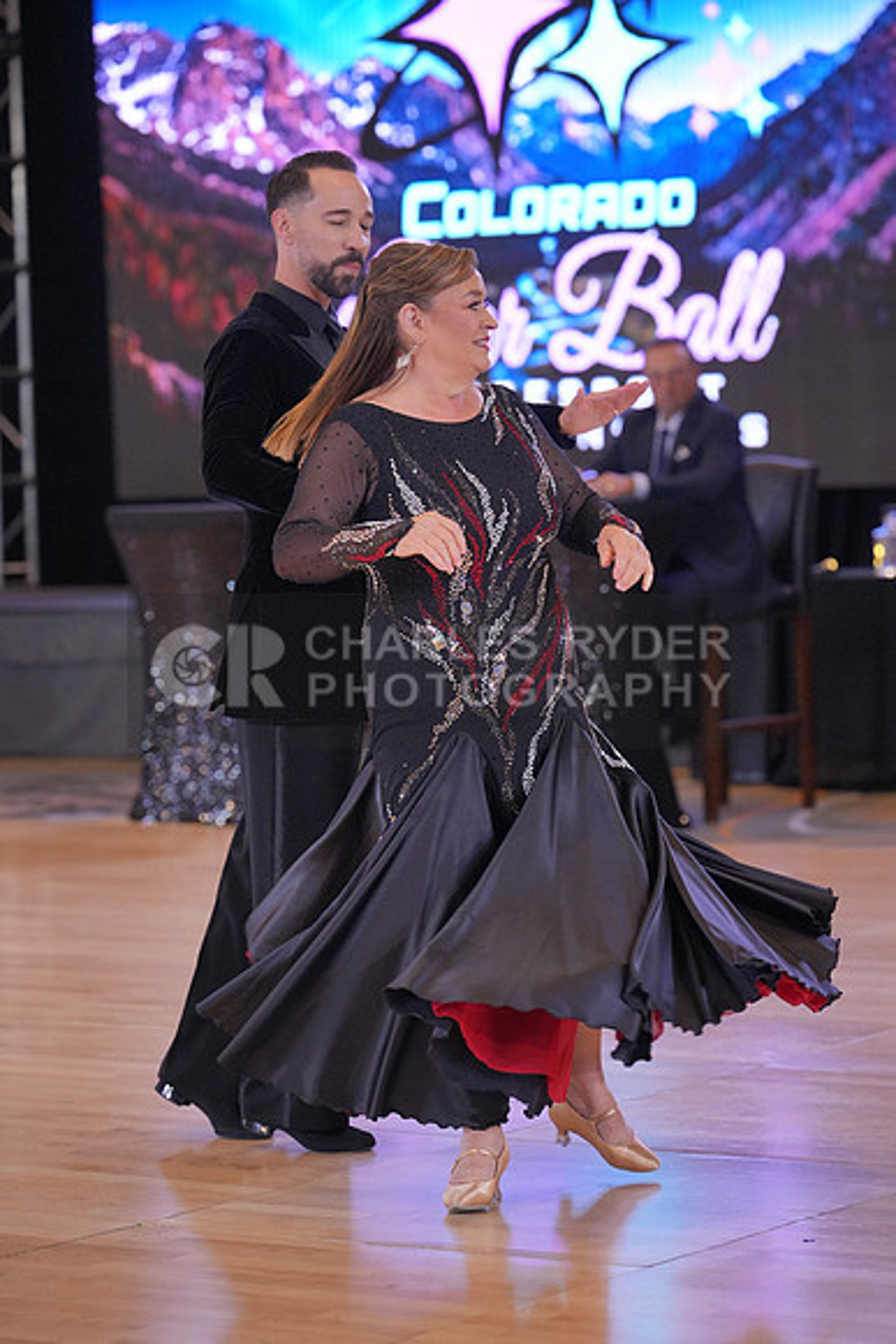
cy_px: 672
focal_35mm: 123
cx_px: 448
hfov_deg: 11.2
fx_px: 4589
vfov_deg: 16.6
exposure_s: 1/500
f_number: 3.5
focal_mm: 123
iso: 2500
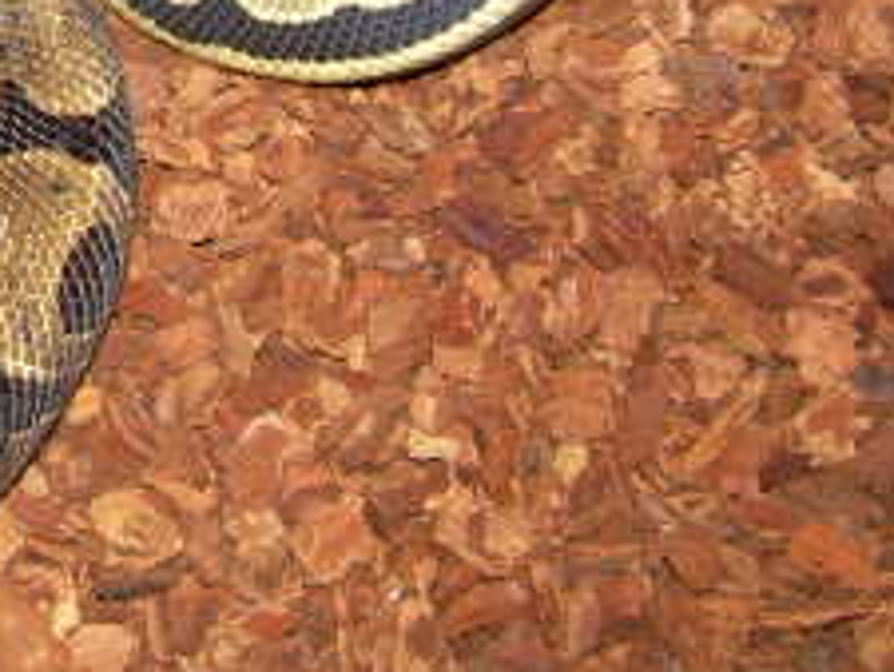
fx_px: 2791
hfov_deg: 16.9
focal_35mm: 108
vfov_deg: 13.1
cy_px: -270
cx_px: -354
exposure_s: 1/60
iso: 50
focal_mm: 6.3
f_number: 2.8
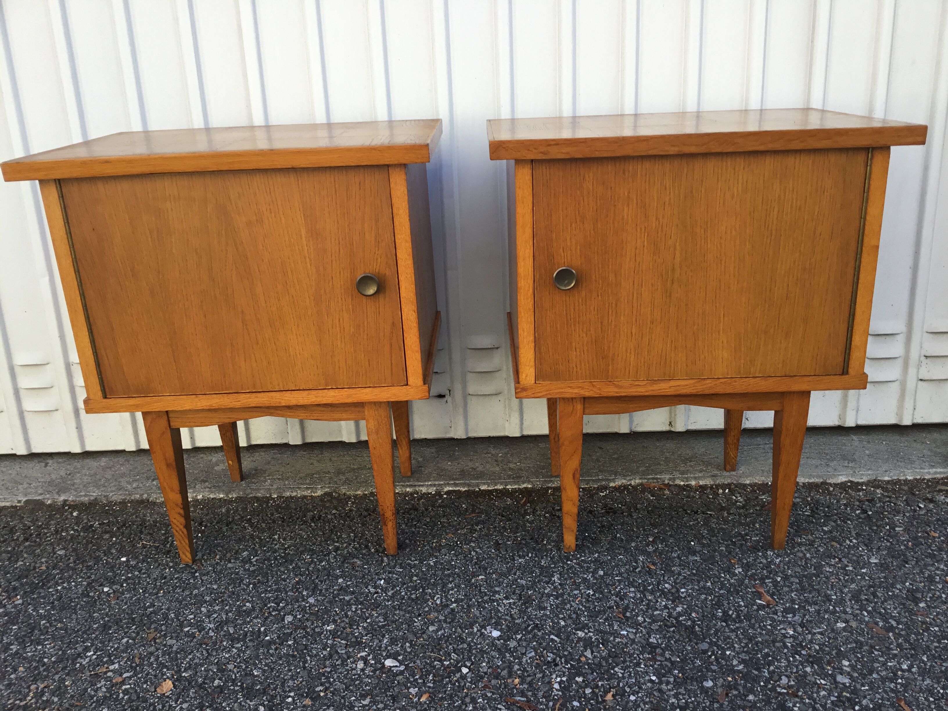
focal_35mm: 31
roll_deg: +2.2
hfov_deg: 58.4
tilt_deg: -16.7
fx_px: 849
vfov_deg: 45.4
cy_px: 356
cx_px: 474
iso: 25
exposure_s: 1/154
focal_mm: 3.3
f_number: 2.4
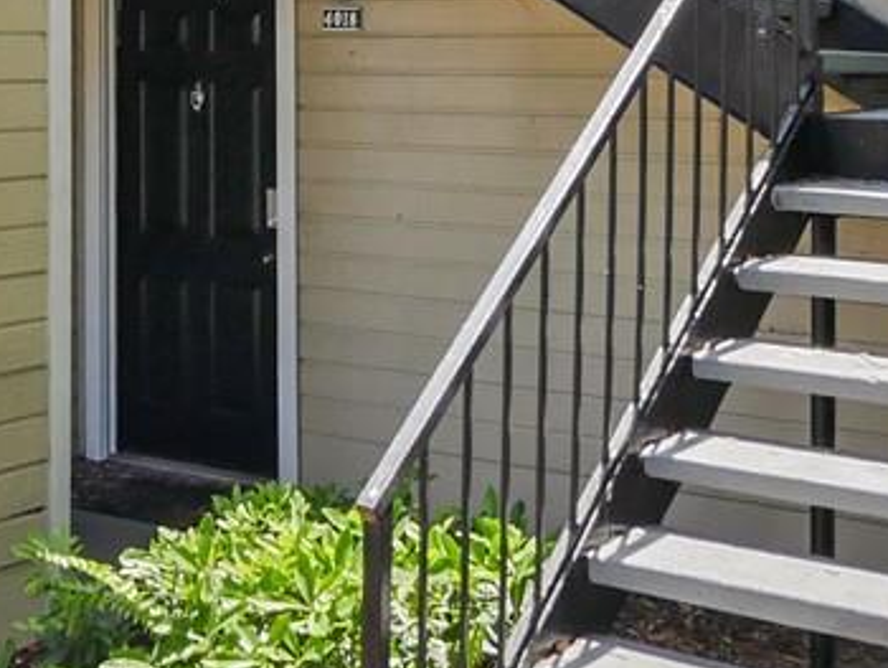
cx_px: 271
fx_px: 1643
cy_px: -71
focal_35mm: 64
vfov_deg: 21.7
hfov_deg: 30.0
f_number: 6.3
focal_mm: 7
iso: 200
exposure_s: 1/250
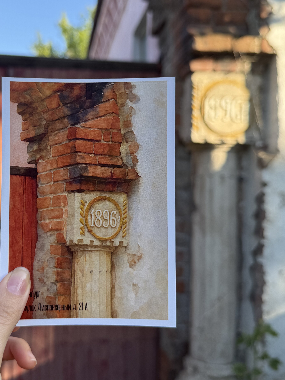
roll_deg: -1.2
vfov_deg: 49.9
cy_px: 157
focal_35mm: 37
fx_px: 406
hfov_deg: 38.4
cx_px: 103
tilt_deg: +3.8
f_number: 1.78
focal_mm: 6.76
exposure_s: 1/1046
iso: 80
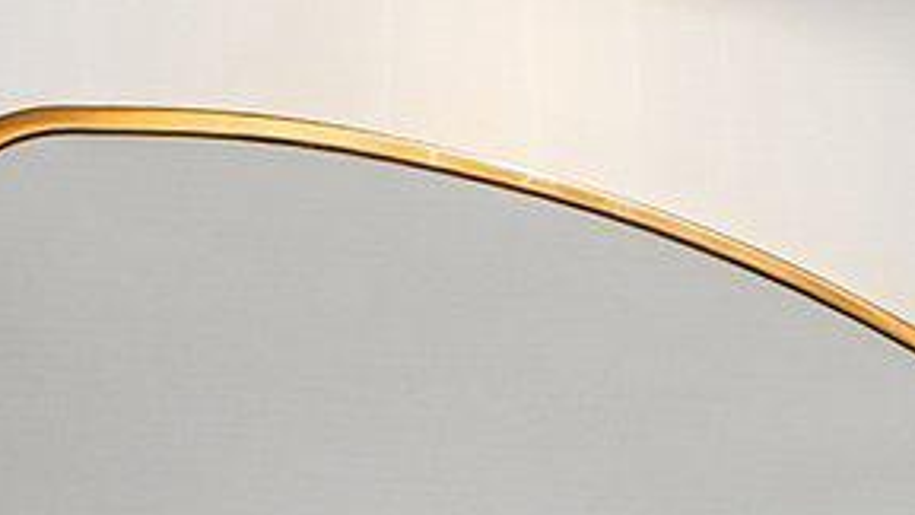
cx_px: 2052
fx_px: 2887
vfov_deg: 7.5
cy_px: 2004
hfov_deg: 13.9
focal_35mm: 119
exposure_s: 1/25
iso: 400
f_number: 8
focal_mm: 16
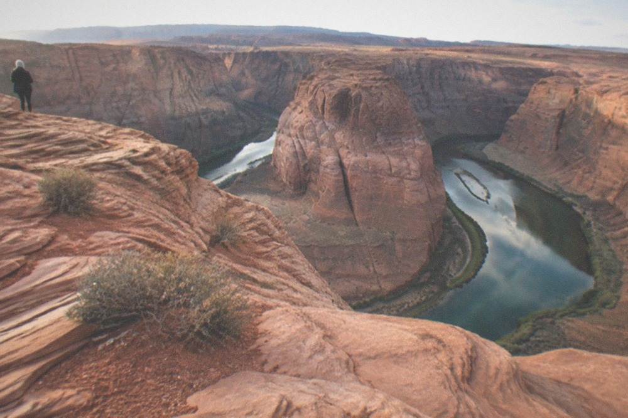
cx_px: 314
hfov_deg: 48.5
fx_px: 698
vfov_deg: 33.4
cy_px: 209
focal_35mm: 40
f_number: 4.5
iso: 400
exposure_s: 1/1000
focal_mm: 40
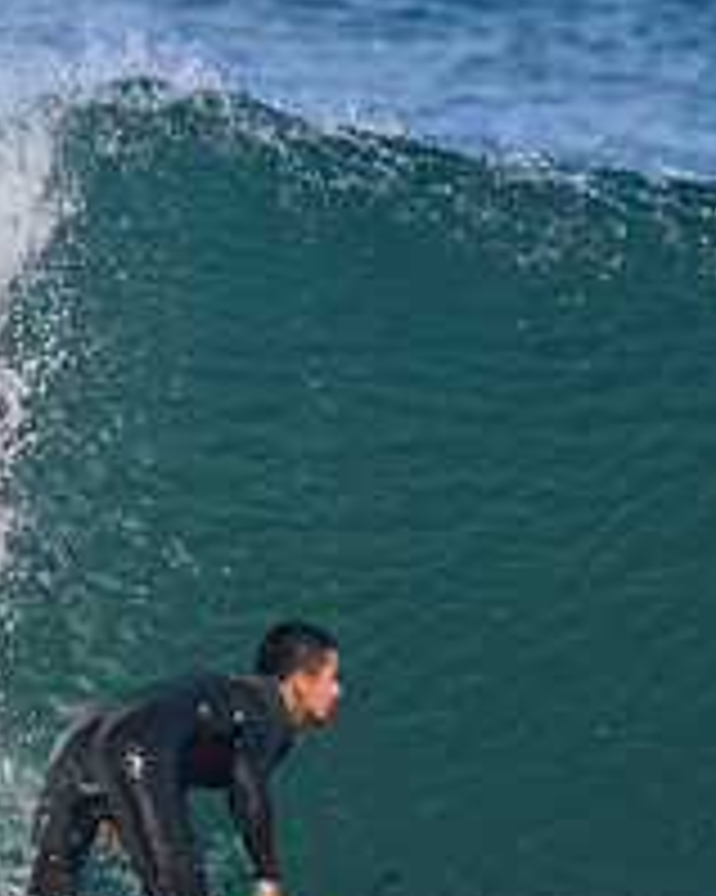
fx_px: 70673
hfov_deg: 0.6
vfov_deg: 0.7
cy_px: 789
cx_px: -14
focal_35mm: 2666
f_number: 5.6
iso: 360
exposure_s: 1/2000
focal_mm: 500
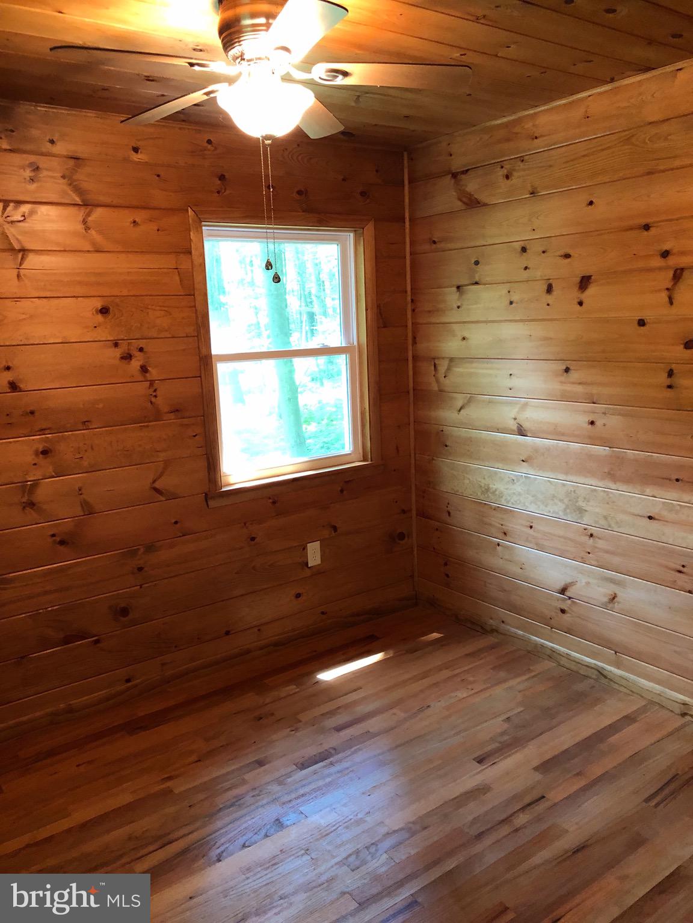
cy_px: 462
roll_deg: +2.5
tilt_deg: -9.8
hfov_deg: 49.7
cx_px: 346
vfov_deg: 63.4
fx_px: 747
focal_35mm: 28
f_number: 1.8
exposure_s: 1/13
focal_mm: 3.99
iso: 100
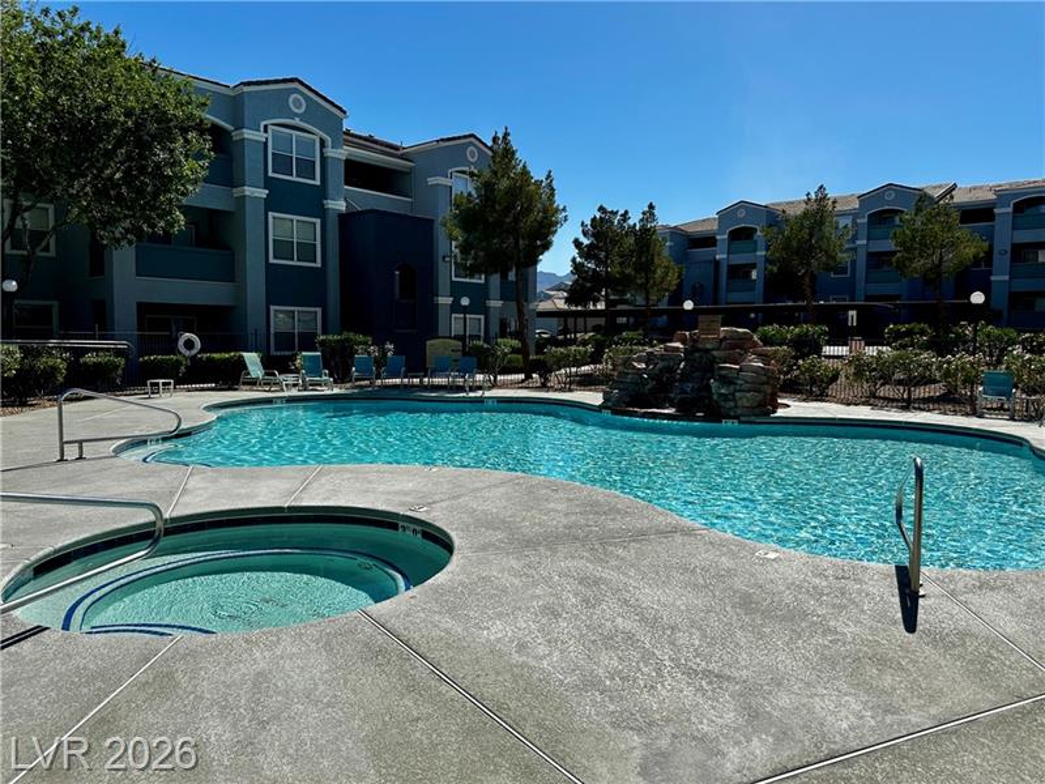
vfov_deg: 56.8
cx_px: 522
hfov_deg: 71.6
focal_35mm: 24
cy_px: 392
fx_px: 725
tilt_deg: -4.5
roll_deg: -0.8
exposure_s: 1/7042
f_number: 1.78
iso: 80
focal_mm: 6.86
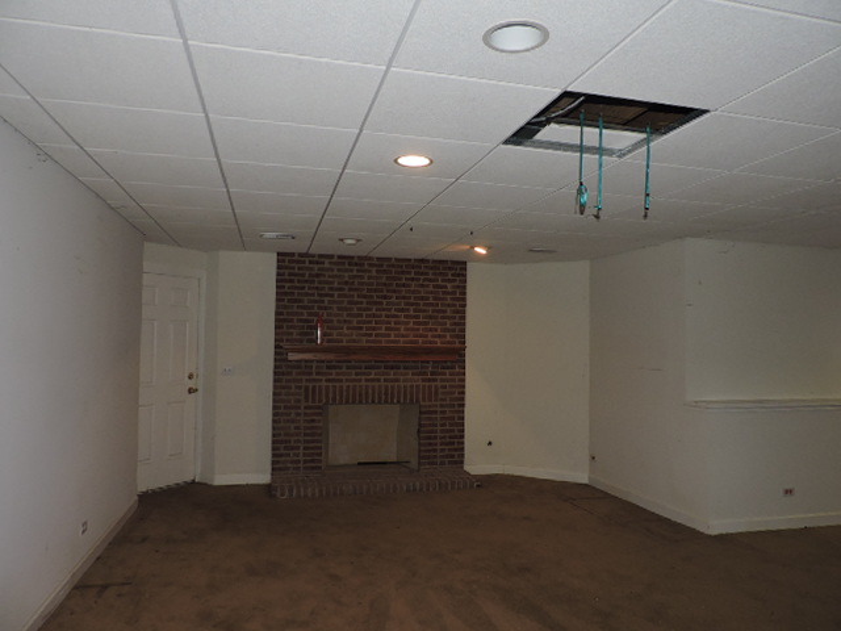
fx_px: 583
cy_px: 316
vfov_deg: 56.8
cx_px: 420
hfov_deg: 71.6
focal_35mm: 24
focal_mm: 4.3
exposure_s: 1/30
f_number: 3
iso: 200
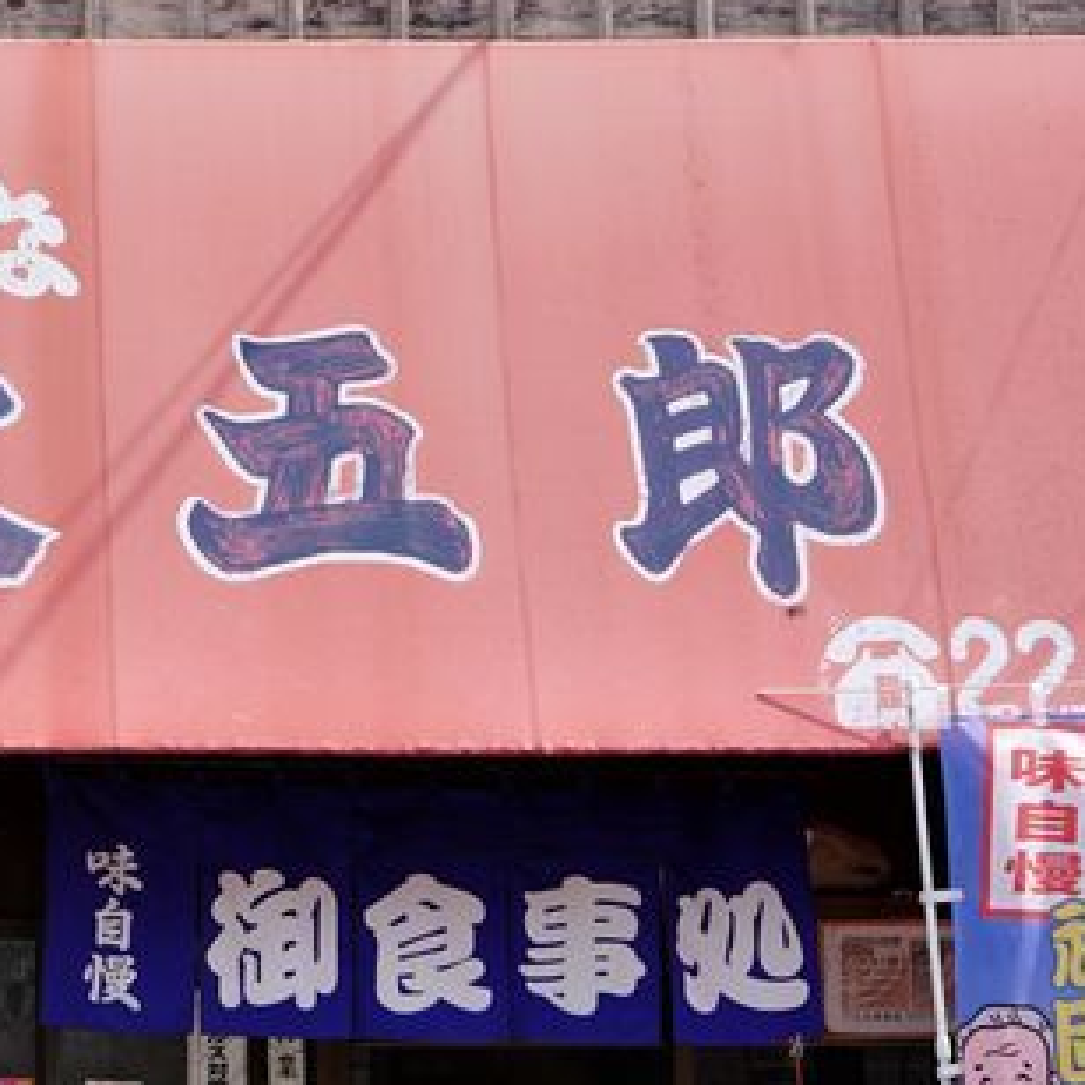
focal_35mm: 96
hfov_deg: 17.4
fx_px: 3404
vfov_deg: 18.1
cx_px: -162
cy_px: 553
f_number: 9
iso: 100
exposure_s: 1/125
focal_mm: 29
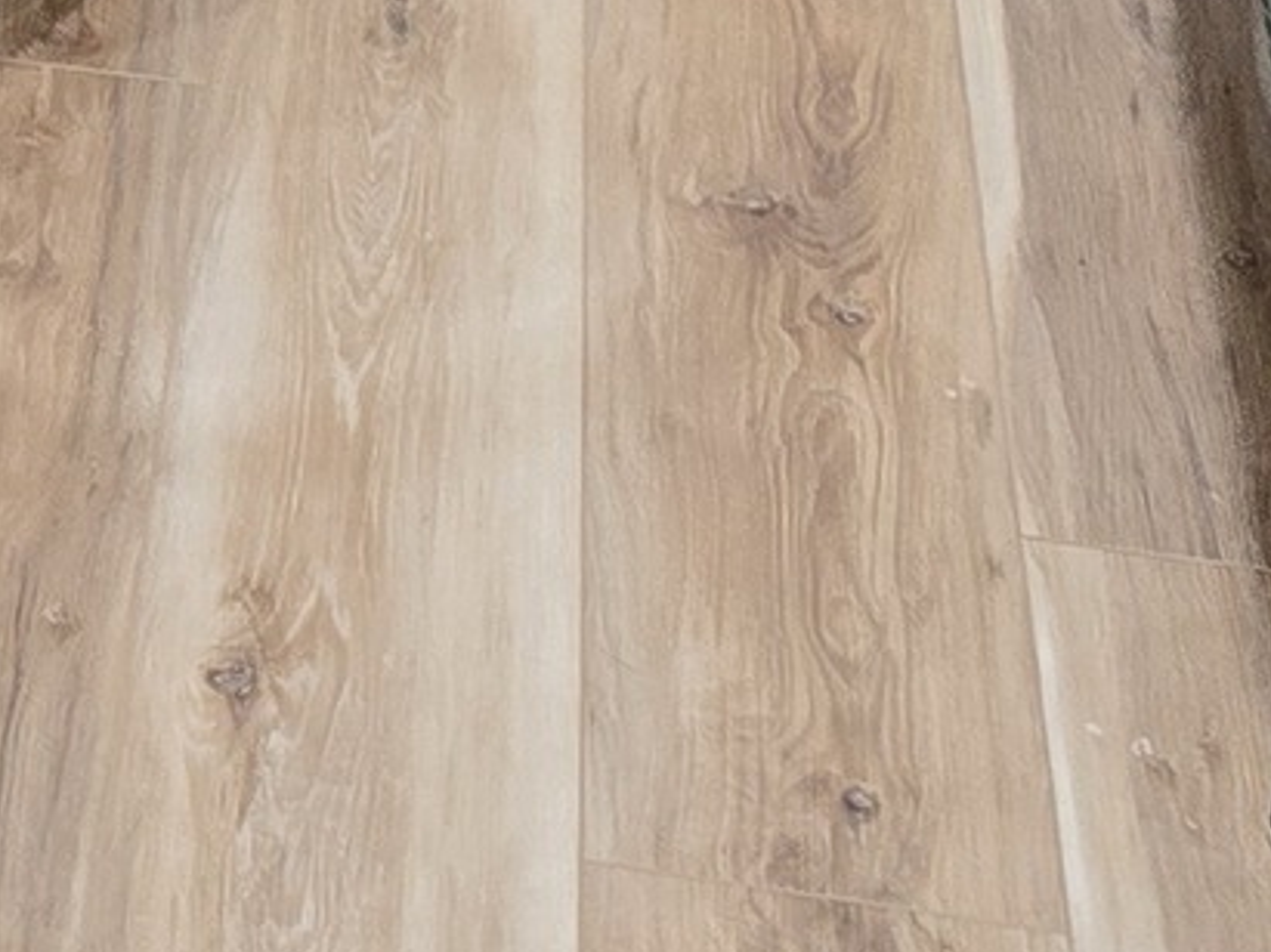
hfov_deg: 10.9
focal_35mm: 172
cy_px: -1895
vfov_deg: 7.6
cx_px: -903
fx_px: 6314
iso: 500
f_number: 1.7
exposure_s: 1/120
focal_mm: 6.3
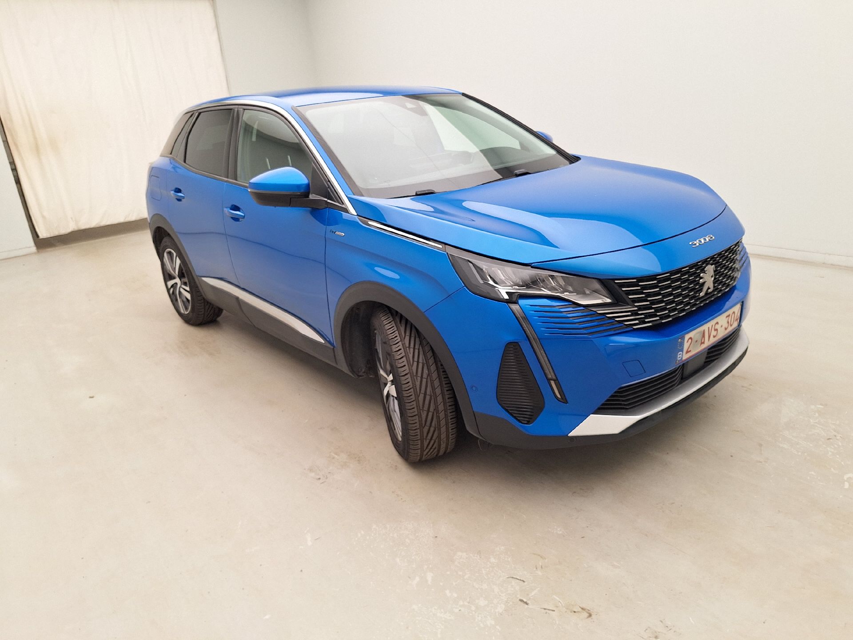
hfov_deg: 73.9
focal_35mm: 23
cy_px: 320
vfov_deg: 58.9
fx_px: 567
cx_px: 426
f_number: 1.8
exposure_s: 1/100
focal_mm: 5.54
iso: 50
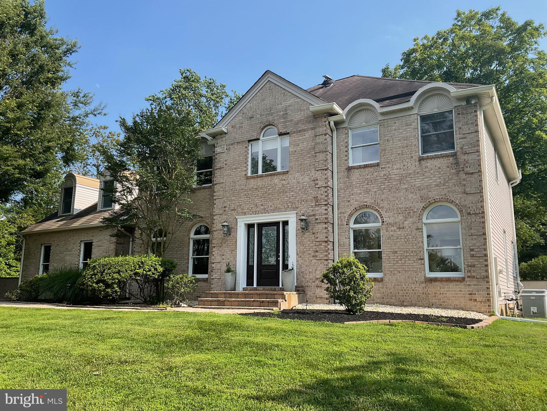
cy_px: 206
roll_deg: -0.8
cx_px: 274
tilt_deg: +10.6
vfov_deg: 48.2
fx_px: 458
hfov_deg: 61.7
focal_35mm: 29
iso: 16
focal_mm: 3
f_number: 1.8
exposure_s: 1/1055
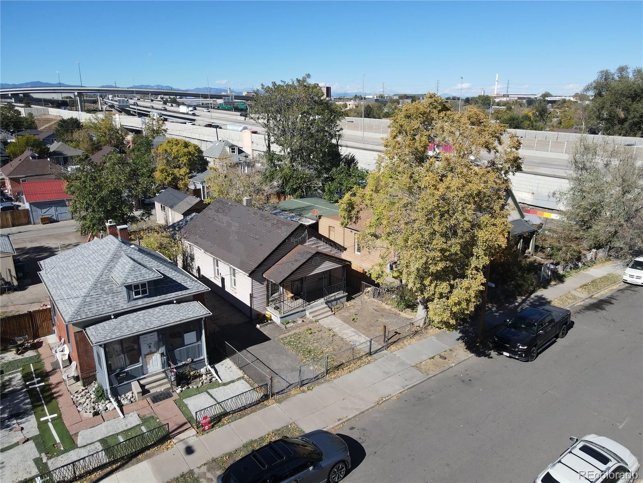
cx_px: 322
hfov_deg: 71.6
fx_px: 446
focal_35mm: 24
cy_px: 242
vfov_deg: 56.8
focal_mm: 4.5
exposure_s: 1/725
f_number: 2.8
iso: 100
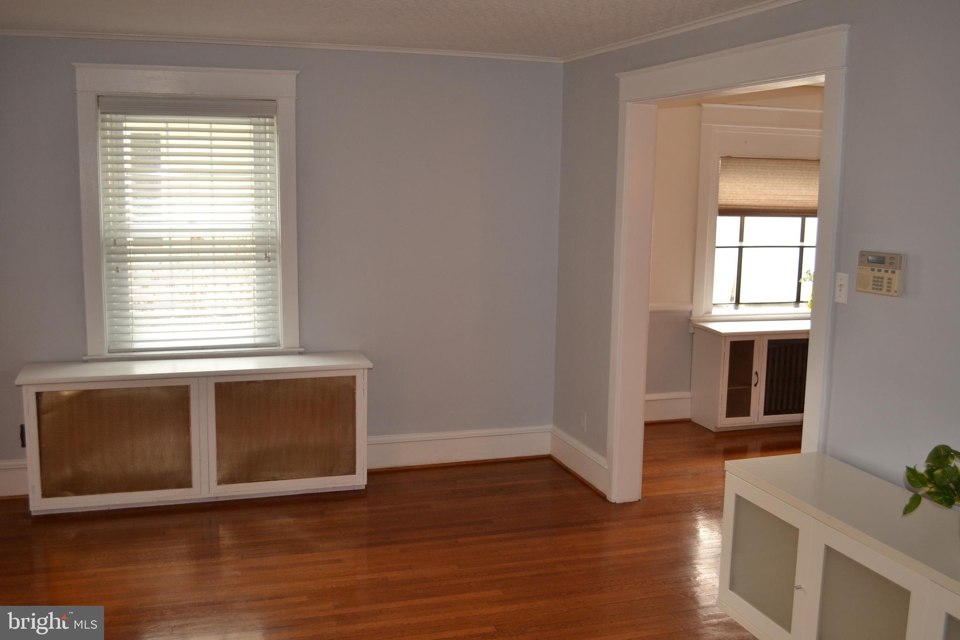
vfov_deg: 36.9
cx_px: 480
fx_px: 960
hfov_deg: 53.1
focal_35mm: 36
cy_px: 320
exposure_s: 1/80
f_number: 4
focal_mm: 24
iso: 400
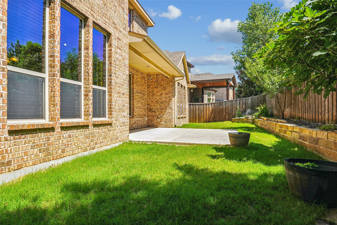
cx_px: 168
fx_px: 197
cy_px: 112
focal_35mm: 21
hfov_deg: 81.2
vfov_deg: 59.5
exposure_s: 1/160
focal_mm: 14
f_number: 10
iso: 100
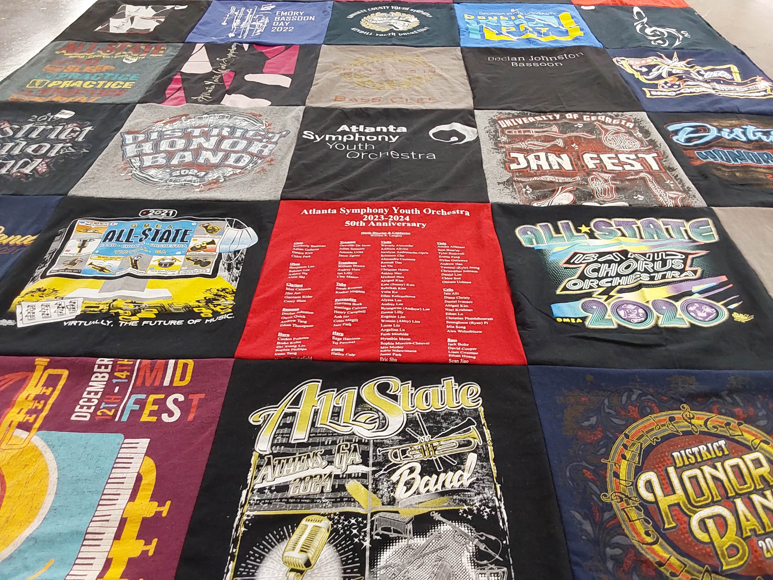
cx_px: 386
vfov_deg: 49.7
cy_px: 290
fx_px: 625
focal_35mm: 28
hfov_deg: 63.4
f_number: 1.9
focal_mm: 2.91
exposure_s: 1/50
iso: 160
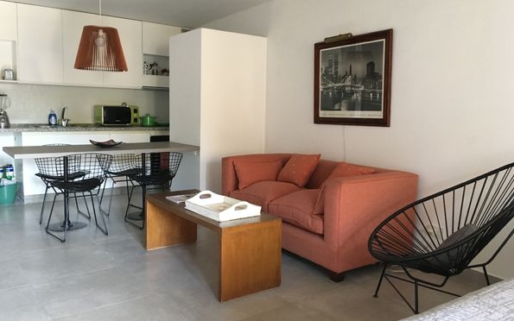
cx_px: 258
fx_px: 434
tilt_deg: -6.7
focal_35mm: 31
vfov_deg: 40.6
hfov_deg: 61.2
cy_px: 152
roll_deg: -0.7
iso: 200
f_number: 2.2
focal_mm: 4.15
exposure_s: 1/33
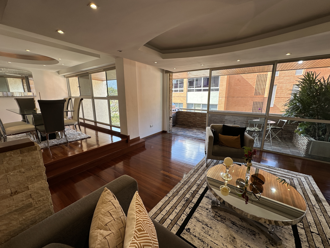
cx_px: 165
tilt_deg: -11.4
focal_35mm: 14
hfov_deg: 102.1
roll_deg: +0.0
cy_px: 124
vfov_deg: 85.7
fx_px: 133
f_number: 2.2
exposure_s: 1/123
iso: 40
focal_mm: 2.22
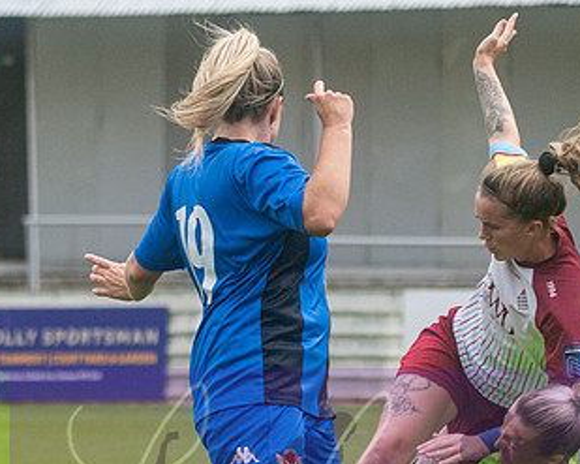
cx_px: 751
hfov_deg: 3.6
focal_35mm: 532
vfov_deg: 2.9
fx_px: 9129
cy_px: 298
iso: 360
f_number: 4
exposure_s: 1/1000
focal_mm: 120
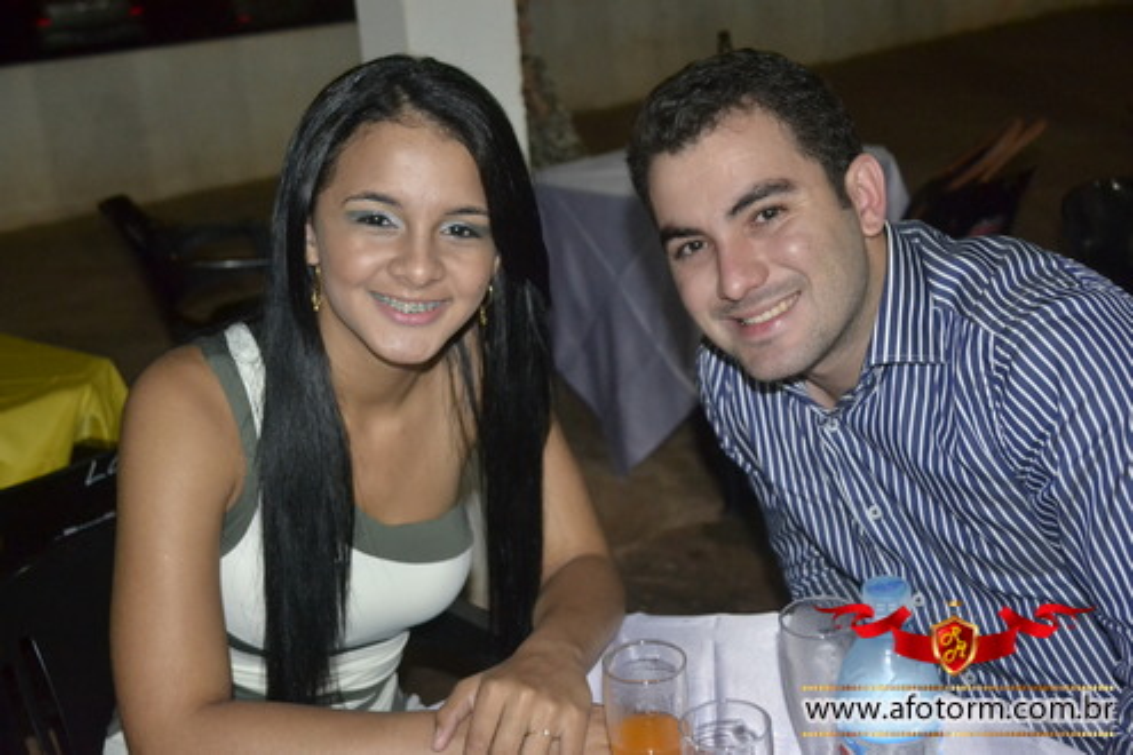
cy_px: 378
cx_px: 566
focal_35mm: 48
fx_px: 1511
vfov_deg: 28.1
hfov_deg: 41.1
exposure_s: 1/60
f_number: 4.2
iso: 3200
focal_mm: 32
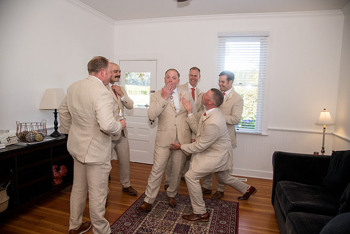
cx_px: 175
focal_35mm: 24
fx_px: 233
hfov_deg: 73.7
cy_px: 117
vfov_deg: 53.2
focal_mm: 24
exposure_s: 1/500
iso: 1000
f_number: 4.5
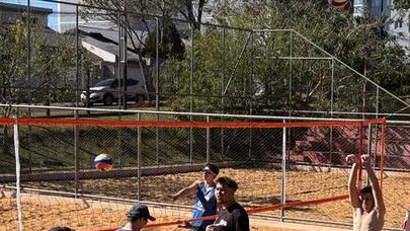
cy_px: 243
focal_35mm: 84
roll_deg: -1.1
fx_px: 913
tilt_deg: -9.0
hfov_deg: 25.1
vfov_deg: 14.1
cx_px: 285
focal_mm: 5.96
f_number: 1.6
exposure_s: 1/2193
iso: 50
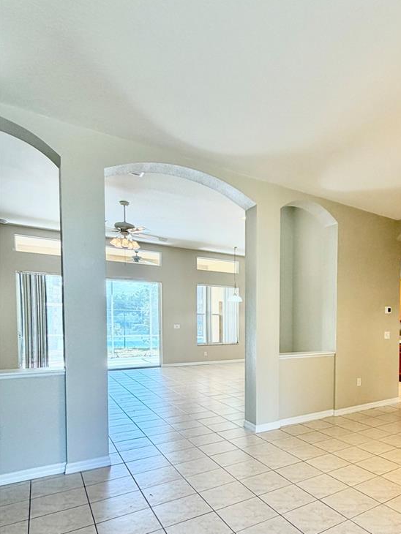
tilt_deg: -4.0
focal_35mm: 23
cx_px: 328
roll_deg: -0.8
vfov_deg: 72.4
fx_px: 355
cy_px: 340
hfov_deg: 54.4
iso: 125
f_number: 2.2
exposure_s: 1/120
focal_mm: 2.22
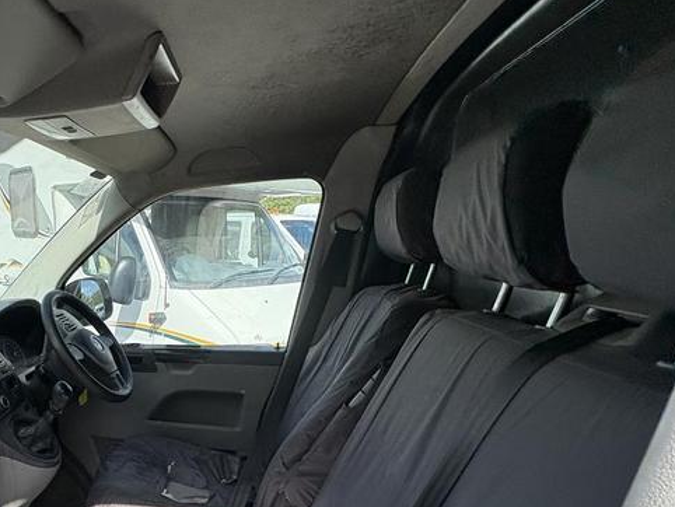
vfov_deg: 49.8
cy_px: 409
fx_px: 507
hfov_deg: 61.0
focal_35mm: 26
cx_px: 122
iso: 50
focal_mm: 2.22
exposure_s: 1/993
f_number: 2.2
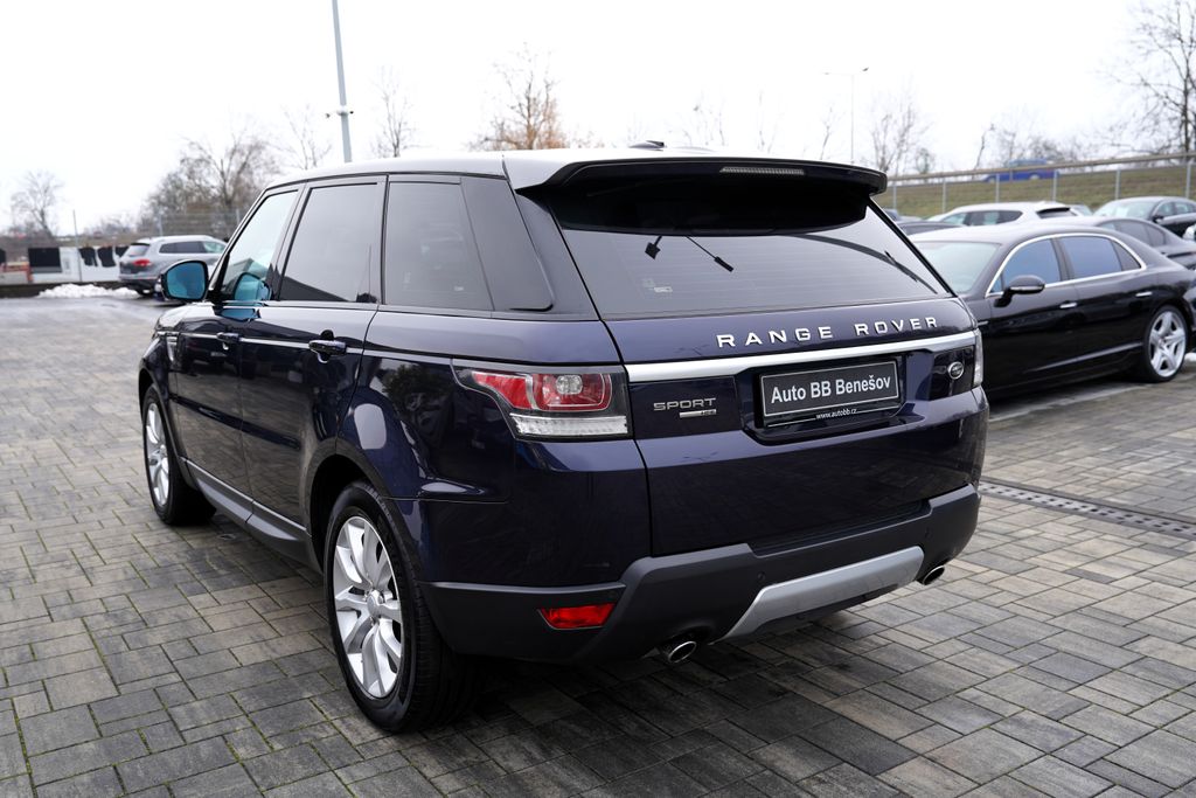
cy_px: 399
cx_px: 598
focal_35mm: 31
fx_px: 1030
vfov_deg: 42.3
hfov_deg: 60.3
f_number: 4
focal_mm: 31
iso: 100
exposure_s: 1/80
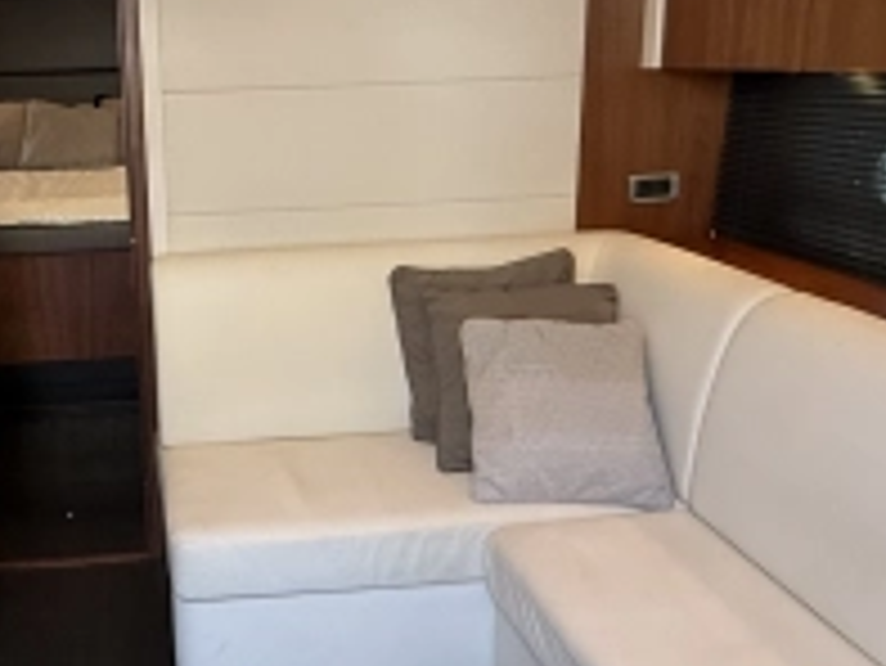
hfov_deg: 46.1
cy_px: 299
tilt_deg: -11.2
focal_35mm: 39
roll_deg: +3.3
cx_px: 216
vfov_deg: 36.8
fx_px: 999
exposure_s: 1/92
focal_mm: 2.22
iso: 320
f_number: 2.2
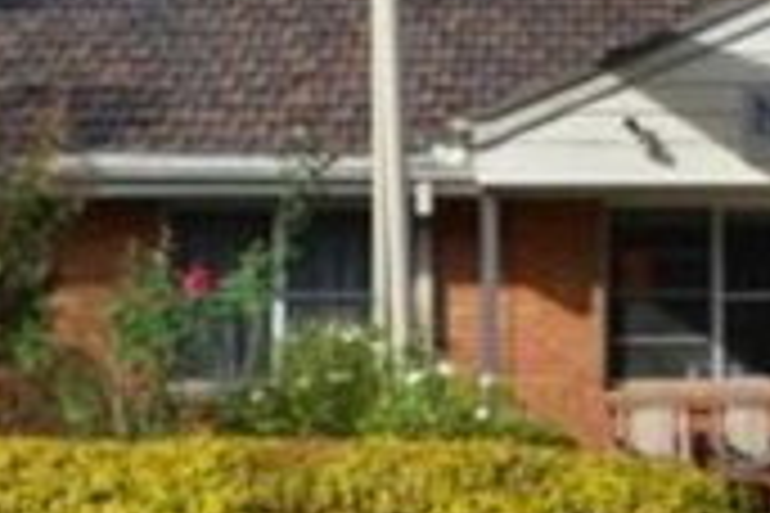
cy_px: 288
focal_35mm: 152
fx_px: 3251
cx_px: 1067
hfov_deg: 13.0
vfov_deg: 9.0
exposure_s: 1/250
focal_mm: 36
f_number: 8
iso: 110
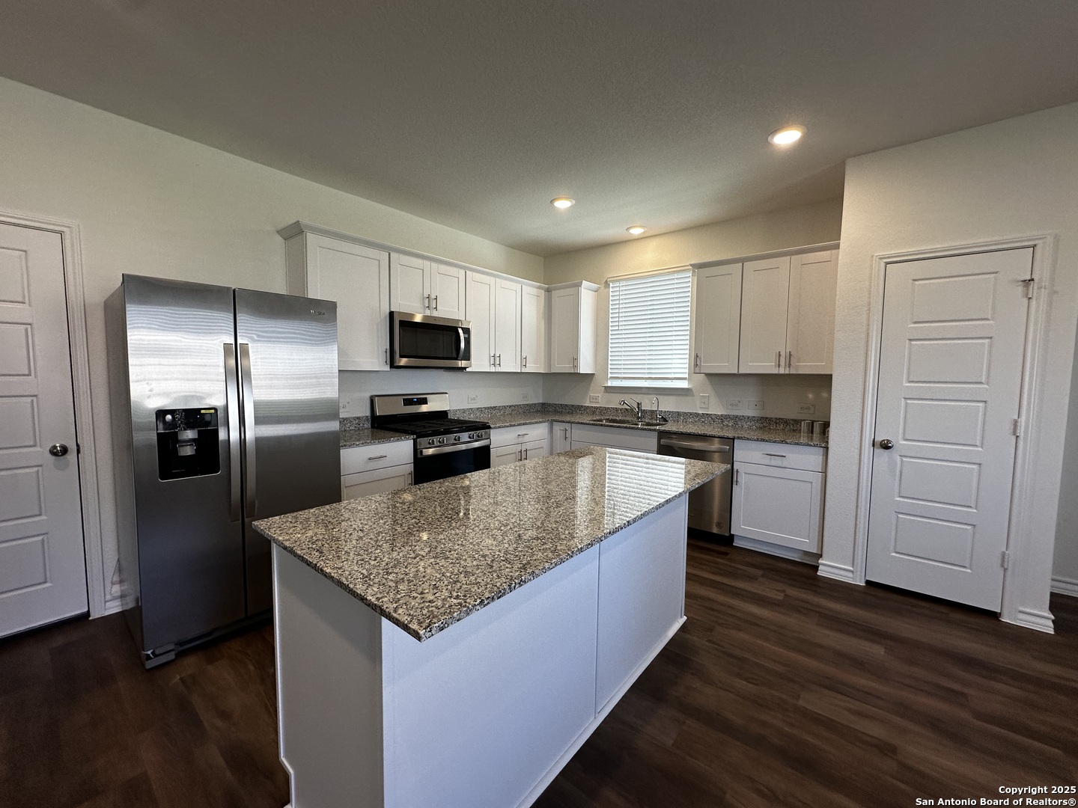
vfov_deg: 85.7
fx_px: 436
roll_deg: -1.2
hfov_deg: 102.1
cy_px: 404
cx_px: 539
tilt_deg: -2.7
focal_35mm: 14
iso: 160
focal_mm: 2.22
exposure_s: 1/120
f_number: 2.2
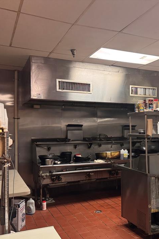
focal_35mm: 36
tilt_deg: +0.7
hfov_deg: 36.3
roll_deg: +0.0
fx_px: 239
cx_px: 112
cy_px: 128
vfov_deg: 53.1
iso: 500
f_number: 1.78
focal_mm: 6.76
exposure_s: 1/60
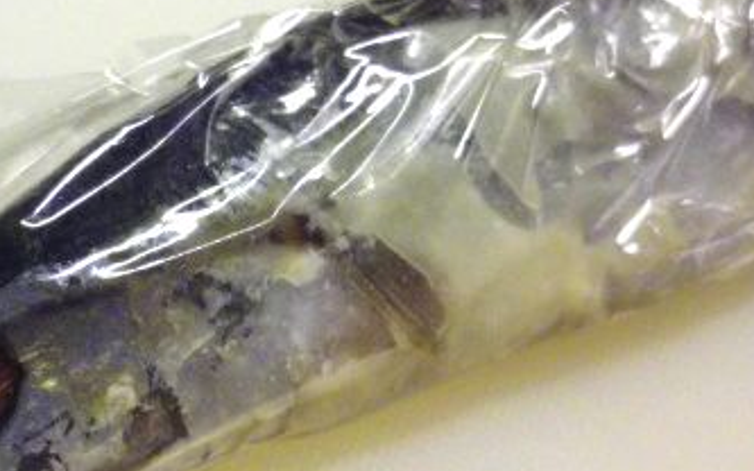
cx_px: 303
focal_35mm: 57
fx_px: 1171
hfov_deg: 35.6
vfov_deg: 22.7
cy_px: 181
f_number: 3.2
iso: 800
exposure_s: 1/30
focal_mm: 5
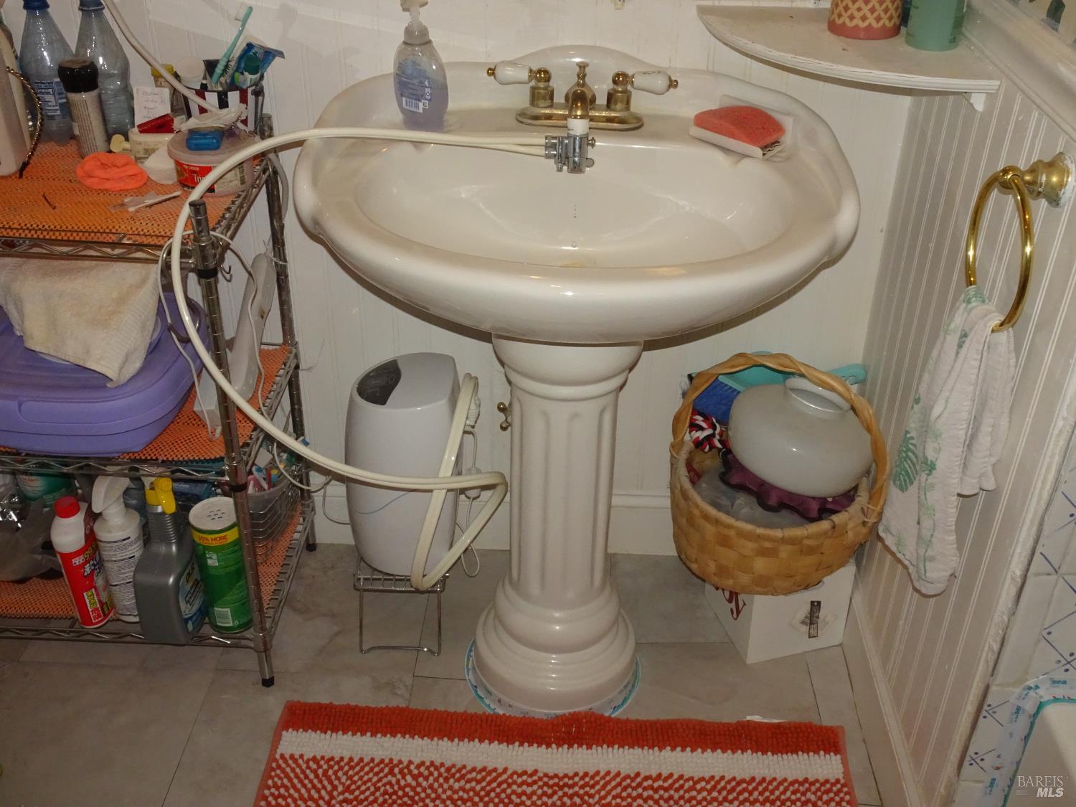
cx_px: 538
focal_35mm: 34
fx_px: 1057
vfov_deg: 41.8
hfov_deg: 54.0
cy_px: 404
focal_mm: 5.79
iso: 320
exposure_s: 1/40
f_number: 4
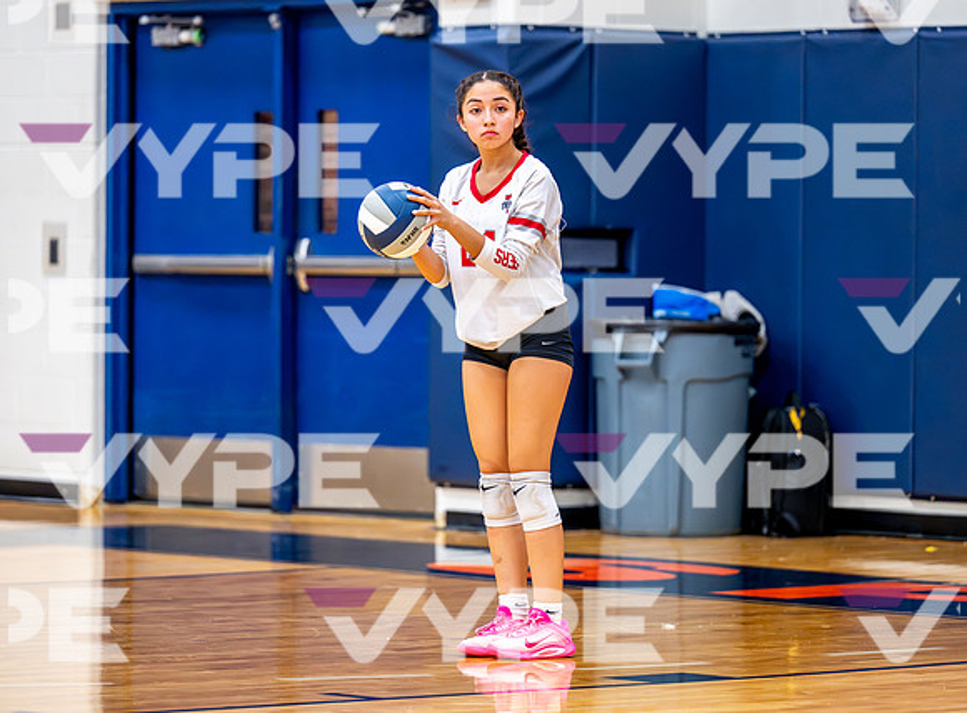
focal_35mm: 187
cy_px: 340
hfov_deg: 10.6
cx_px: 444
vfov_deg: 7.9
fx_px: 5194
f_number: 2.8
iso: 6400
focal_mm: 160
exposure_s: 1/800
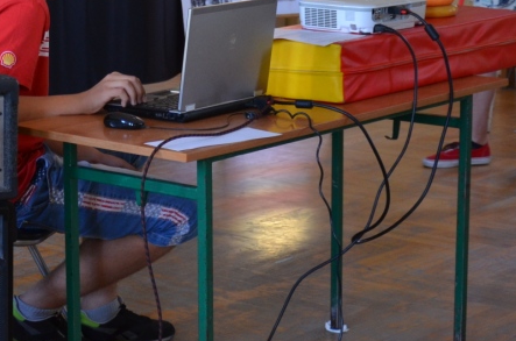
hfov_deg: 16.9
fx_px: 1687
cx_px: -45
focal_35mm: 118
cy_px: 6
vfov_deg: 11.4
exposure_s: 1/60
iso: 720
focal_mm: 34
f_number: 4.2
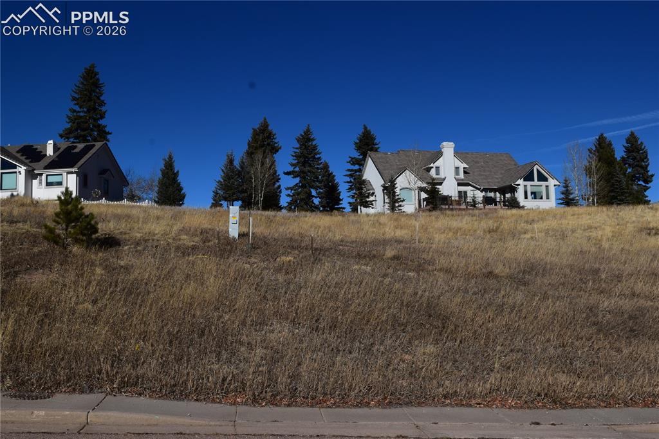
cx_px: 330
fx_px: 686
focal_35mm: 38
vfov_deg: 35.5
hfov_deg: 51.3
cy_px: 220
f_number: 11
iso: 200
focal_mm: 25
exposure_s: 1/500
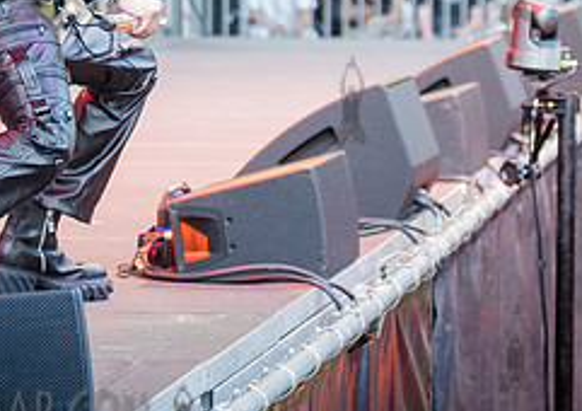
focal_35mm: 237
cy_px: -84
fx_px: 3901
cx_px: 37
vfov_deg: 6.0
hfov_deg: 8.5
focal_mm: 80
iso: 3200
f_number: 3.5
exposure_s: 1/320
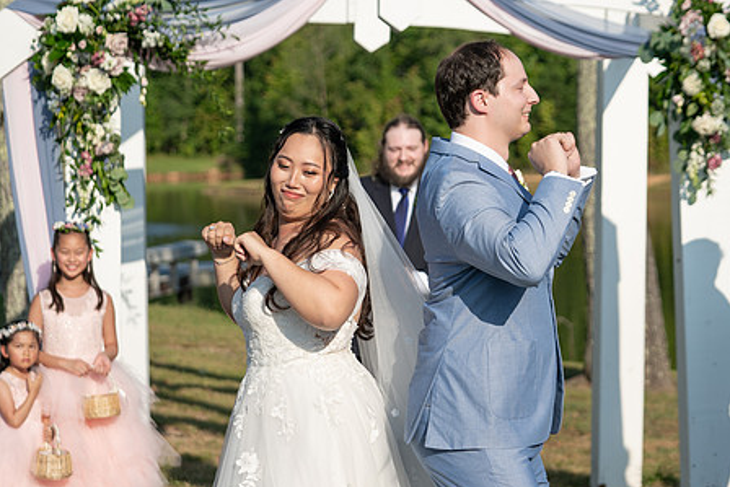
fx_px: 2312
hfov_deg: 17.9
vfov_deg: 12.0
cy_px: 258
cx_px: 478
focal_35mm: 114
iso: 100
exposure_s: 1/1000
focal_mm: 77
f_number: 4
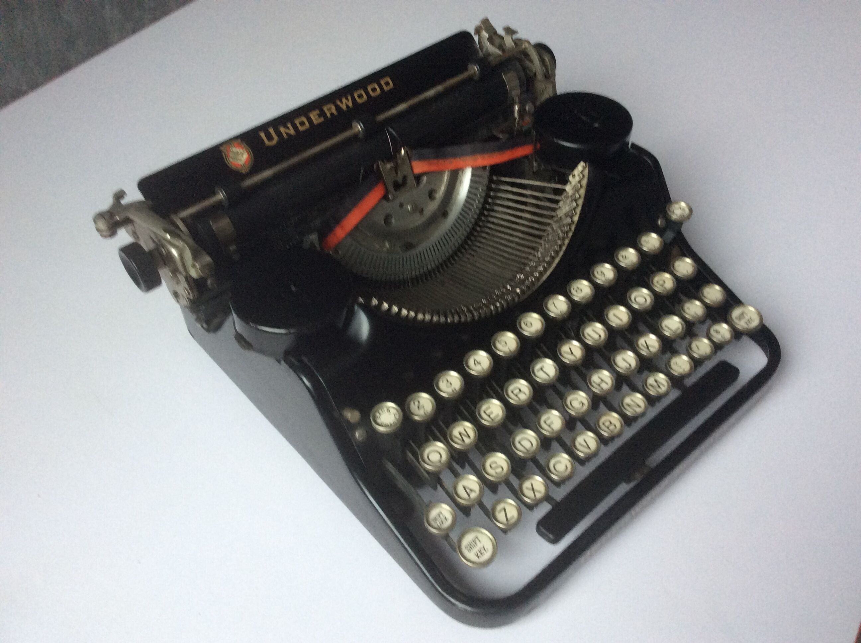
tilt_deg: -48.1
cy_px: 322
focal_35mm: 32
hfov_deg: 56.9
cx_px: 430
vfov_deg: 44.1
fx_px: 795
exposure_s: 1/25
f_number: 2.4
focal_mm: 3.3
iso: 100
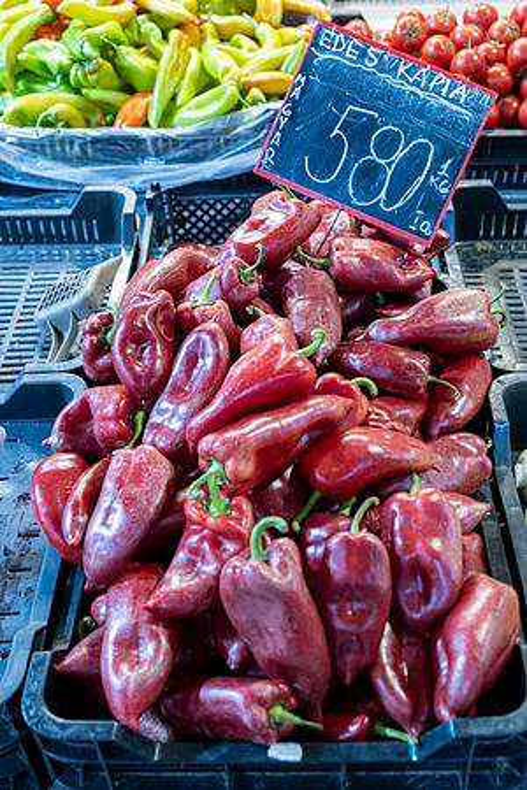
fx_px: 1010
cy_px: 395
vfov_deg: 42.7
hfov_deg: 29.2
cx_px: 264
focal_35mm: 46
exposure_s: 1/100
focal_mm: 46
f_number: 4.5
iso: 3200
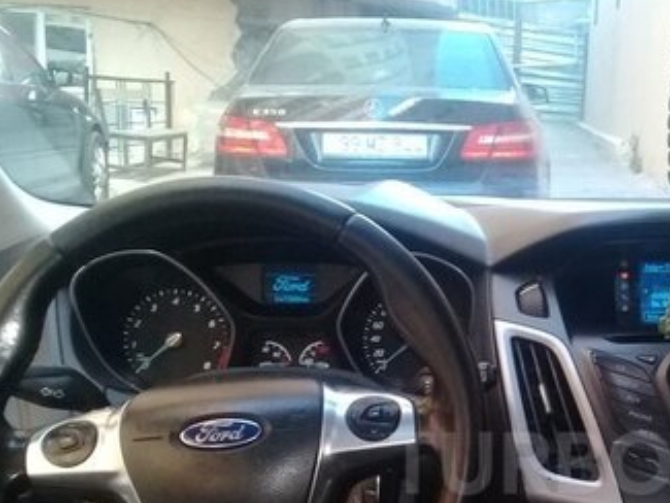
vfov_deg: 22.7
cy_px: 463
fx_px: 1220
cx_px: 600
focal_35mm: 63
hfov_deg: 29.5
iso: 200
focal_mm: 3.3
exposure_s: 1/33
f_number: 2.2
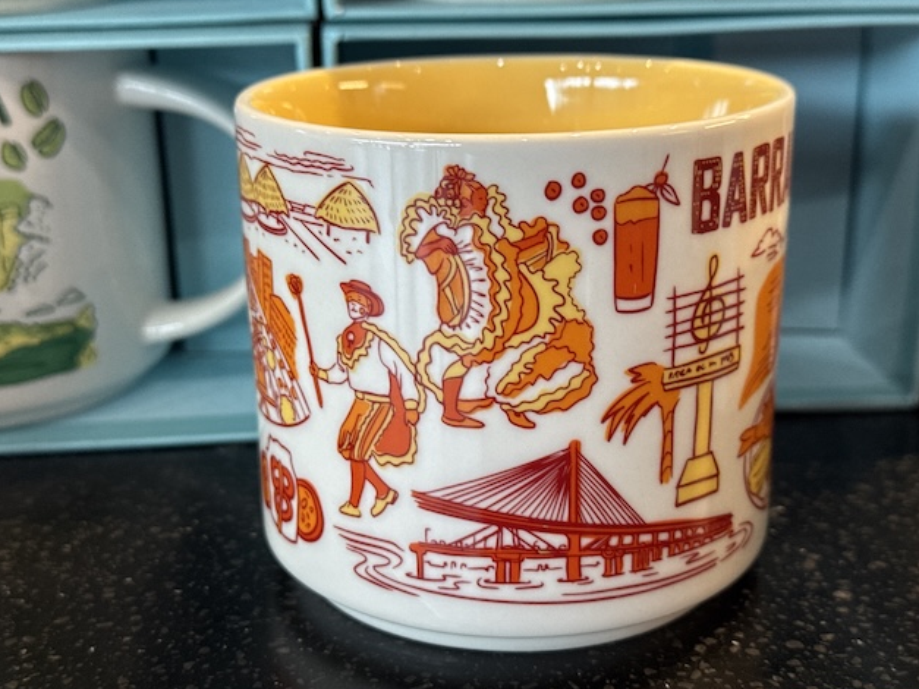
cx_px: 463
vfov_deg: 29.7
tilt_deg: -19.7
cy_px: 350
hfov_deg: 38.9
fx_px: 1301
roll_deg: +0.6
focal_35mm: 49
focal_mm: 6.76
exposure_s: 1/60
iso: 160
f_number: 1.78
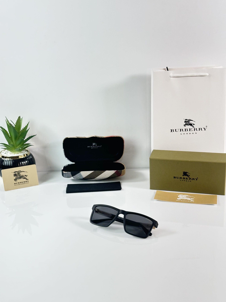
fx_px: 418
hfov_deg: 30.3
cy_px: 151
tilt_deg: -17.9
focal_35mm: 48
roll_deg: +1.8
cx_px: 113
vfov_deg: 39.7
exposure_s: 1/100
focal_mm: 6.86
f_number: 1.78
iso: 80
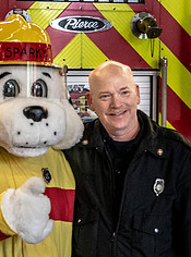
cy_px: 147
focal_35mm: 110
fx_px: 815
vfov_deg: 17.9
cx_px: 60
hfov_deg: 13.3
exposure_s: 1/200
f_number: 4
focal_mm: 25
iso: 2000
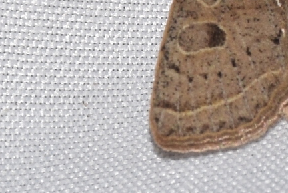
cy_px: -3
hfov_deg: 5.9
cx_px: 246
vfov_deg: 3.9
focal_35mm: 349
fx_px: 2796
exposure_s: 1/60
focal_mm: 105
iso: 100
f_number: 13
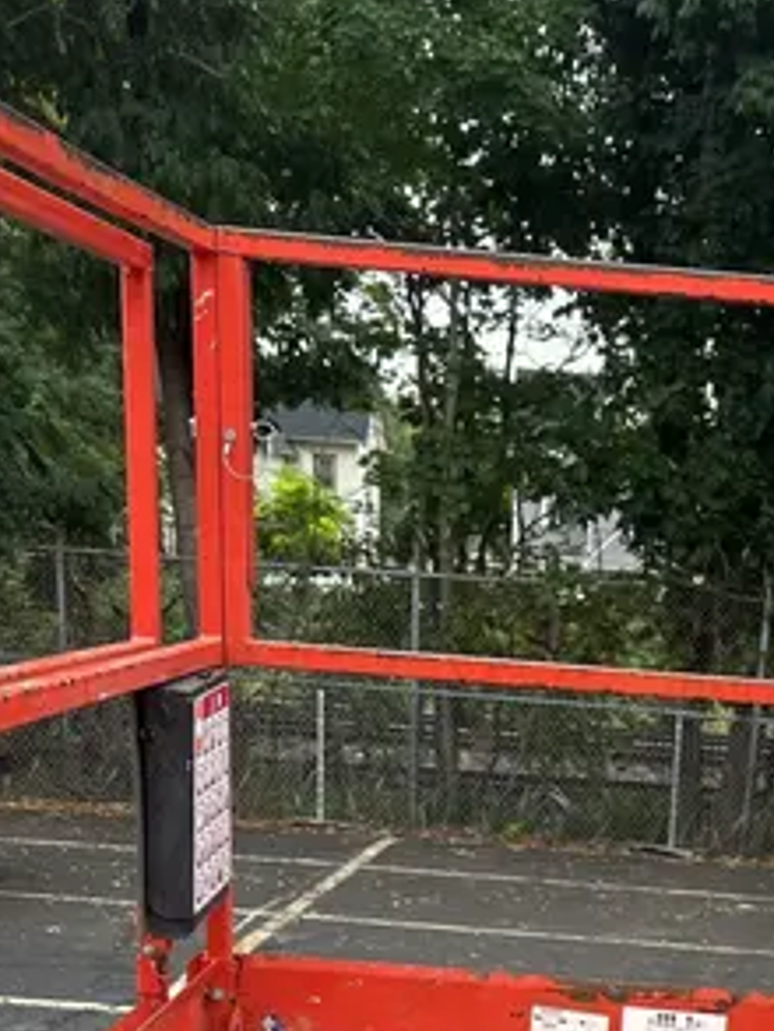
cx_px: 781
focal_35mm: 65
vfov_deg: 26.7
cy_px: 1209
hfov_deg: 21.8
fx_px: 1936
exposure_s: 1/320
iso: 50
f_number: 1.5
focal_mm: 5.7
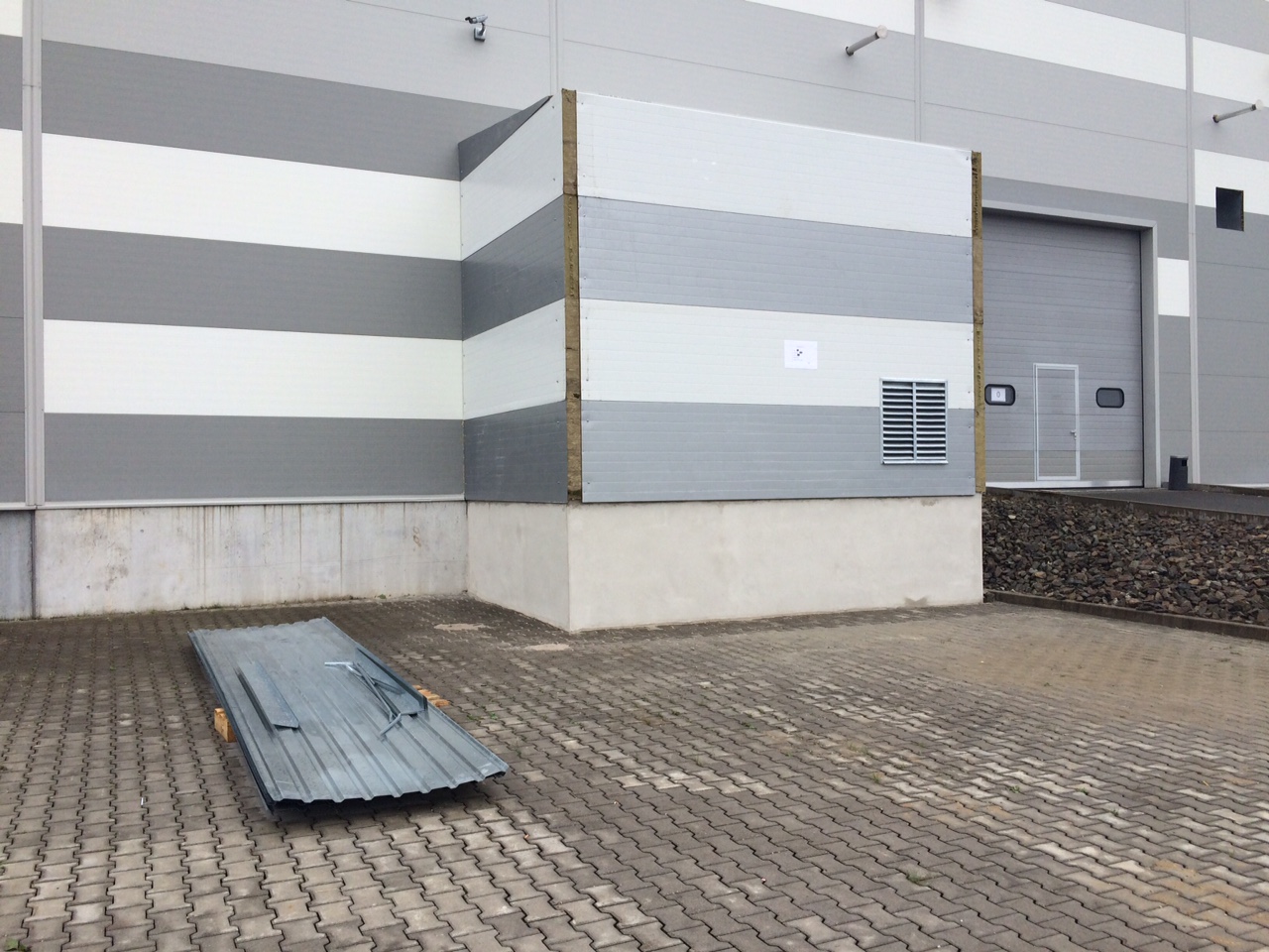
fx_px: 1063
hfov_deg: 61.7
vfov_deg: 48.2
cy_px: 476
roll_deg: +1.9
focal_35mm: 29
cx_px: 634
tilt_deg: +0.6
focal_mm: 4.15
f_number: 2.2
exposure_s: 1/1244
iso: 32
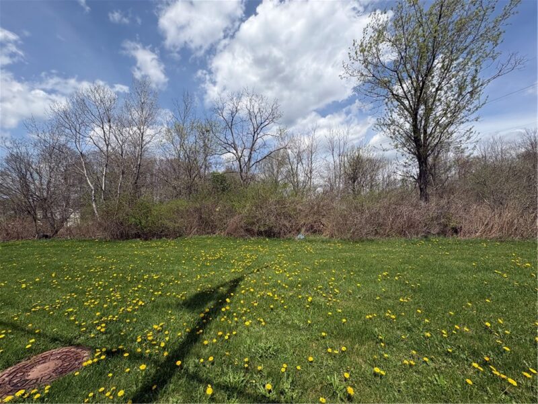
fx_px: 218
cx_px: 269
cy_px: 202
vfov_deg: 85.7
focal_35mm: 14
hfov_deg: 102.1
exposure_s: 1/1976
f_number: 2.2
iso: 50
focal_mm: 2.22
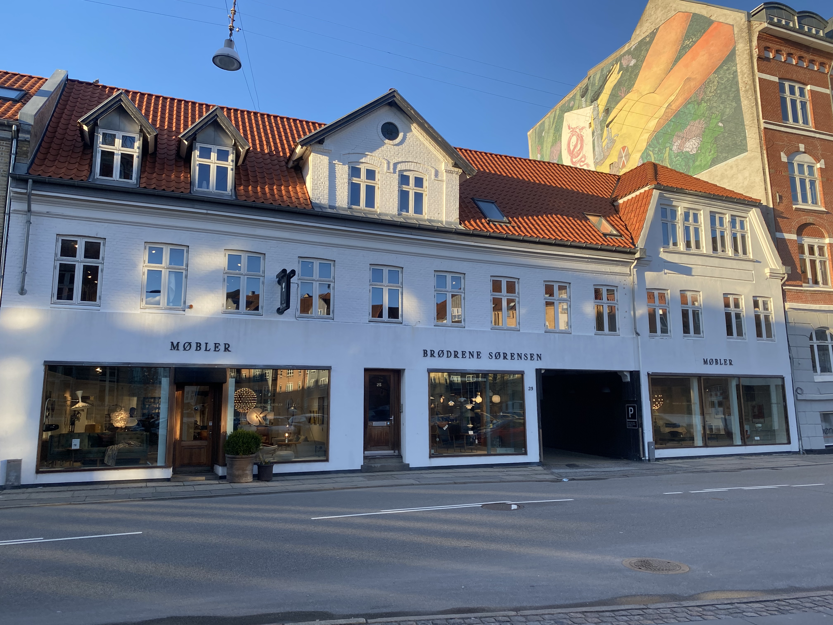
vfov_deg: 53.1
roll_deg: -0.4
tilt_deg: +7.9
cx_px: 416
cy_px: 312
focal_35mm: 26
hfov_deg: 67.3
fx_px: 626
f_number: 1.8
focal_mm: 4.25
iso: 32
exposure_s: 1/557
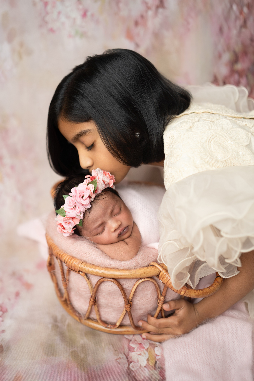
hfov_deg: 37.9
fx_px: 370
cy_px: 190
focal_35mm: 35
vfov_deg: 54.4
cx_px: 127
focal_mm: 35
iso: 100
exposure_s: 1/160
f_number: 1.8
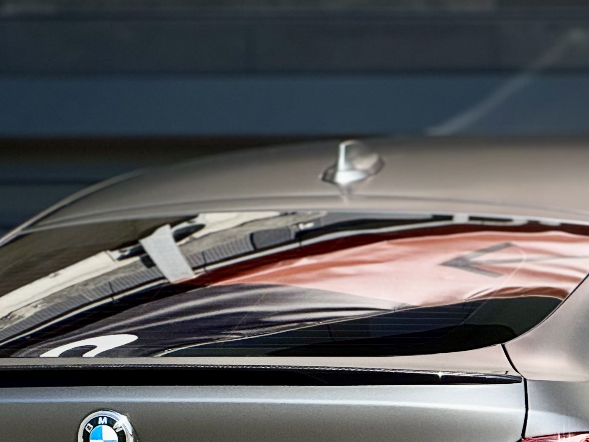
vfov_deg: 4.3
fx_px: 5905
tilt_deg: -1.8
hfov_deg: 5.7
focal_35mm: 347
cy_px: 556
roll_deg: +0.8
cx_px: 461
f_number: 2.8
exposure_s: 1/1916
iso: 50
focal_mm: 15.66
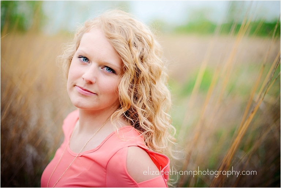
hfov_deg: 39.6
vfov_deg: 27.0
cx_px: 140
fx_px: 390
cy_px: 94
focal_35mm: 50
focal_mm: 50
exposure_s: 1/1000
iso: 200
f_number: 1.8
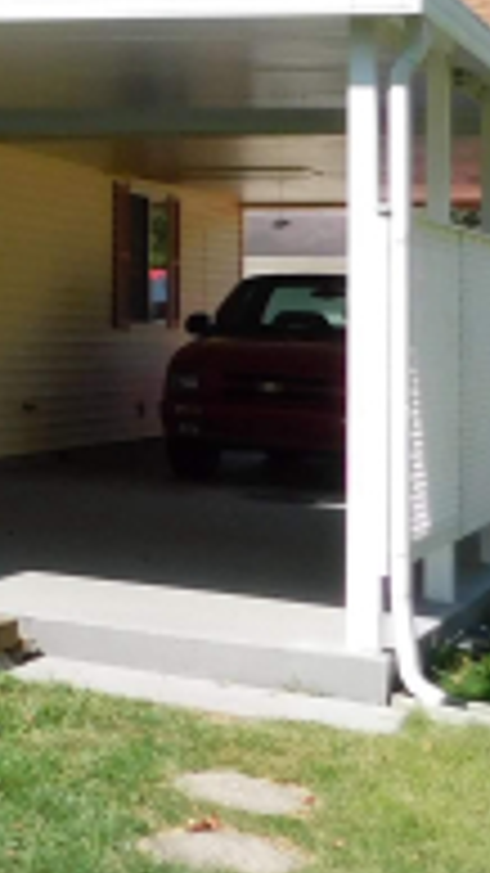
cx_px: -668
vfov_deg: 24.5
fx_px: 1988
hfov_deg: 11.6
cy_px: 216
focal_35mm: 86
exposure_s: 1/800
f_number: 3
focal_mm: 4
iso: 125
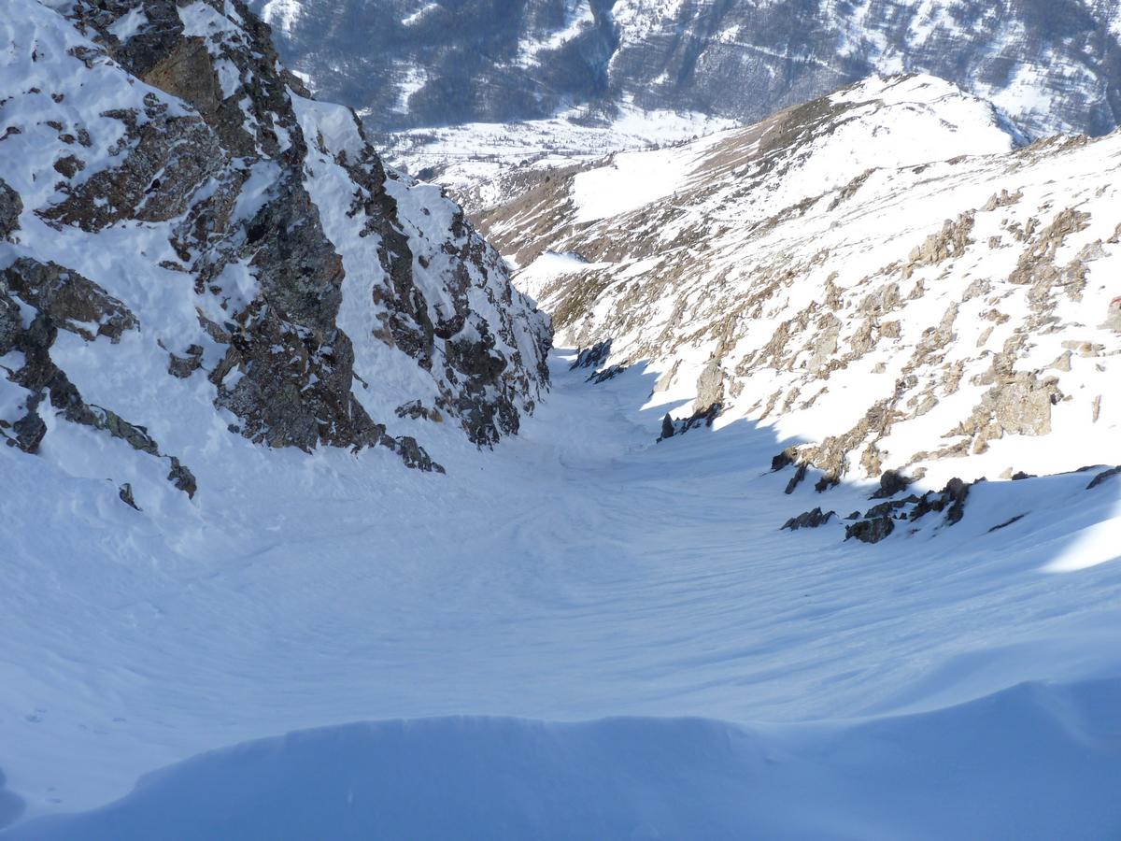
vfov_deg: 51.4
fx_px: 874
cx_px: 560
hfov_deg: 65.3
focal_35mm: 27
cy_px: 420
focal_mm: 4.8
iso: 80
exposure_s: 1/400
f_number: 5.6
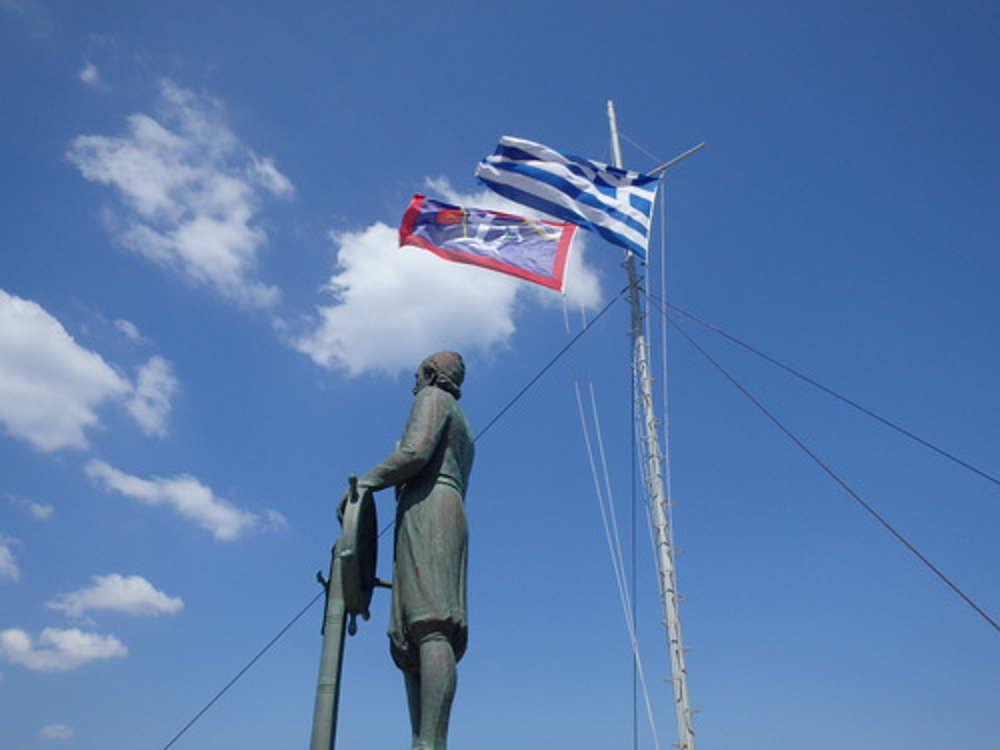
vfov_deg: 49.7
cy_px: 375
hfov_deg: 63.4
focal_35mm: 28
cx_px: 500
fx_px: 809
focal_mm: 5
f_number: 11
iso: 125
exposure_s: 1/160
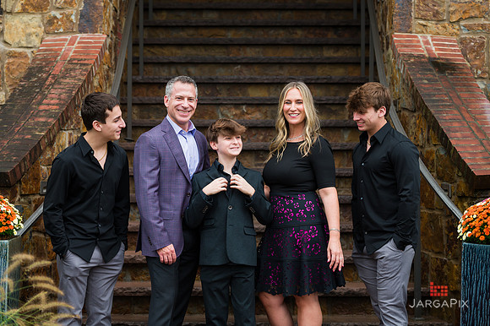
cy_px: 163
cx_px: 245
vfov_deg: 14.3
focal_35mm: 95
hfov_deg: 21.4
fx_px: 1298
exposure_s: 1/200
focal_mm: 95
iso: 200
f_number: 4
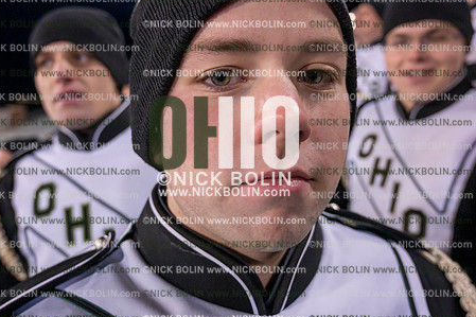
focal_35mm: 31
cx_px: 224
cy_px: 146
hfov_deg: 60.3
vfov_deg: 42.3
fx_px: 410
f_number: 4.5
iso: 5000
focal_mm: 24
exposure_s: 1/640
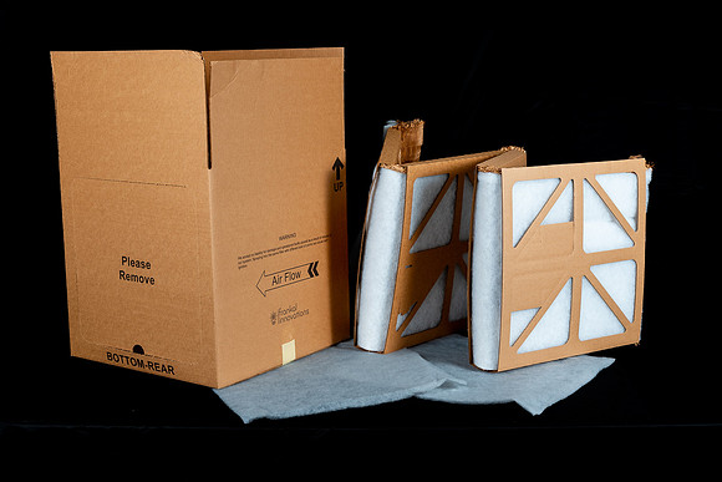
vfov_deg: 24.6
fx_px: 1103
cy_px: 241
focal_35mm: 55
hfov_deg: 36.2
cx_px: 361
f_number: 8
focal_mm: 55
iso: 160
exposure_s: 1/125
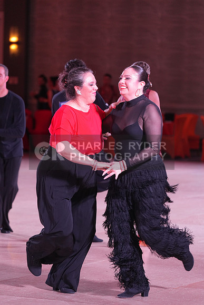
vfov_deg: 11.4
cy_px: 152
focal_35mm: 180
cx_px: 102
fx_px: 1529
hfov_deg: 7.6
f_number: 4.5
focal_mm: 180
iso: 2000
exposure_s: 1/250
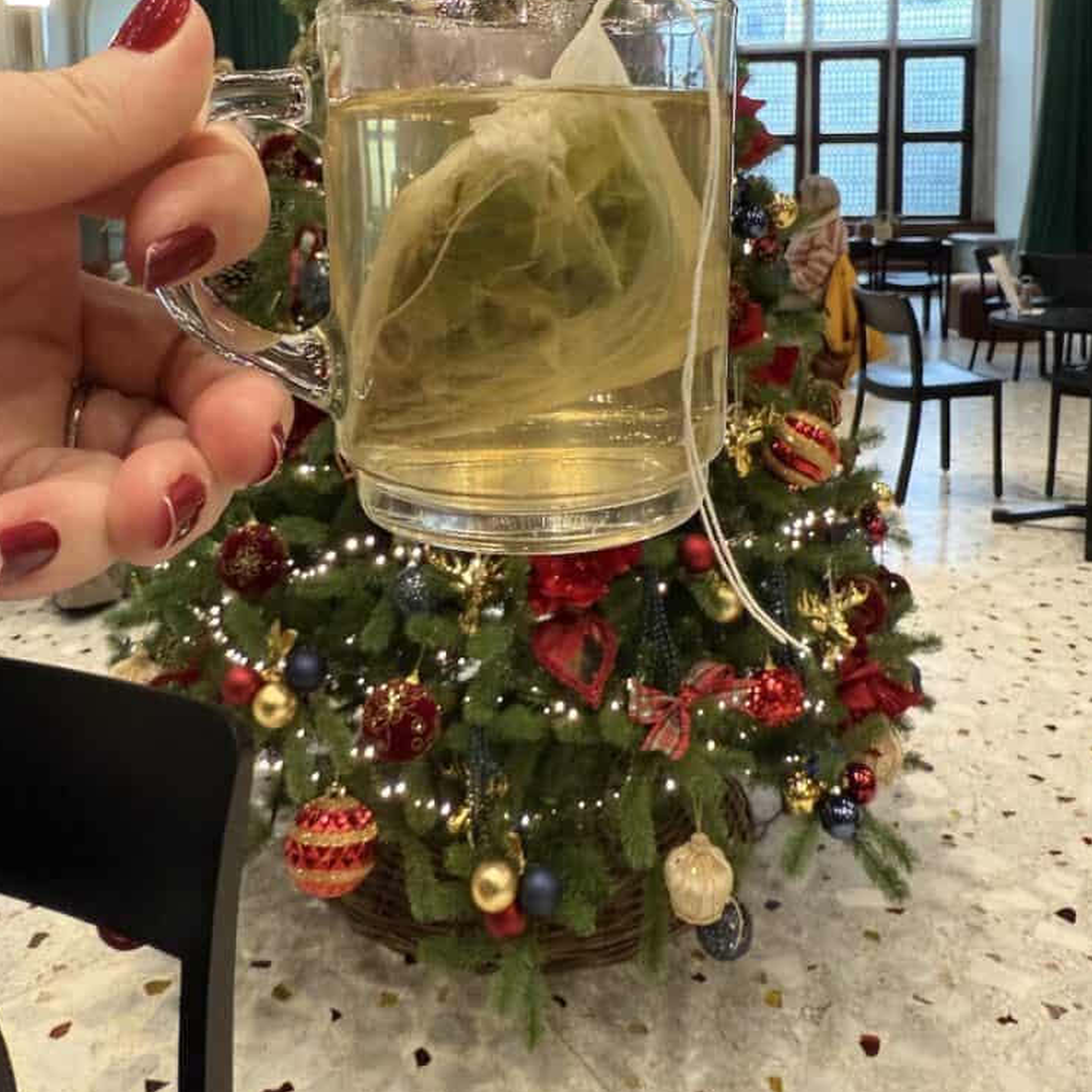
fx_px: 1035
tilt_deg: -6.3
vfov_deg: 54.4
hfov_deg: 55.6
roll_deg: +0.7
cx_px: 551
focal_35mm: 29
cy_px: 354
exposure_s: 1/51
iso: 500
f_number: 2.2
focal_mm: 2.22
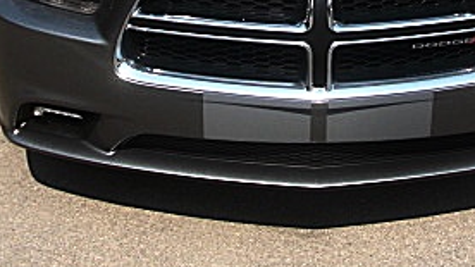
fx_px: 1146
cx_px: 287
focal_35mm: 91
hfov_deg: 23.4
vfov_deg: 12.7
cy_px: -124
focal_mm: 6.3
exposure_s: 1/500
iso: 50
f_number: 2.8
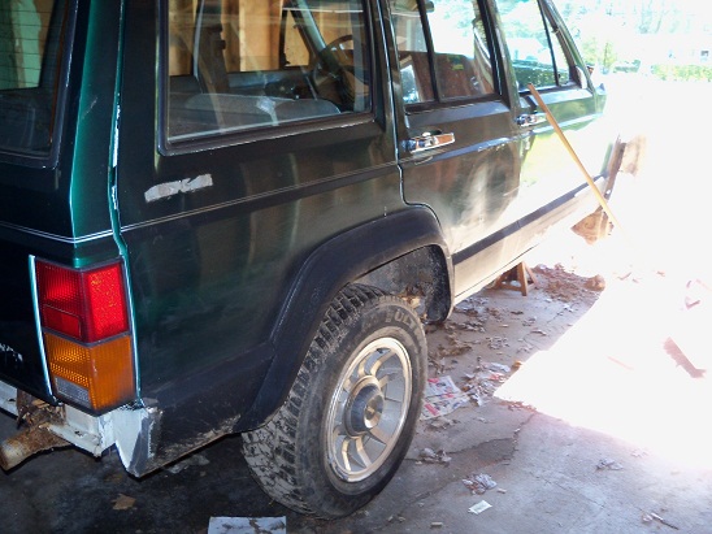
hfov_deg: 52.6
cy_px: 267
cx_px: 356
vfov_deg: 40.7
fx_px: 720
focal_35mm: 35
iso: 200
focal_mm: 6.2
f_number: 3.5
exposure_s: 1/30
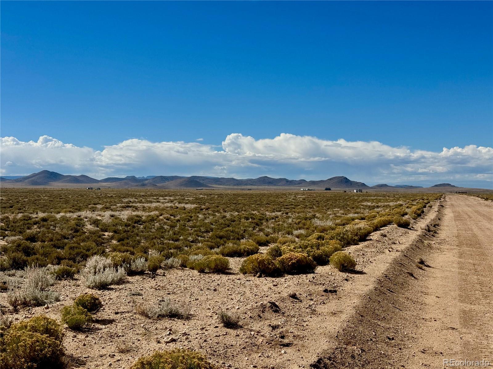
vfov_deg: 30.3
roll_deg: -0.4
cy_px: 184
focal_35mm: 48
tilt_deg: -0.1
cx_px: 246
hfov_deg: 39.7
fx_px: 684
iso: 64
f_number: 1.78
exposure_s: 1/9009
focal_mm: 6.76
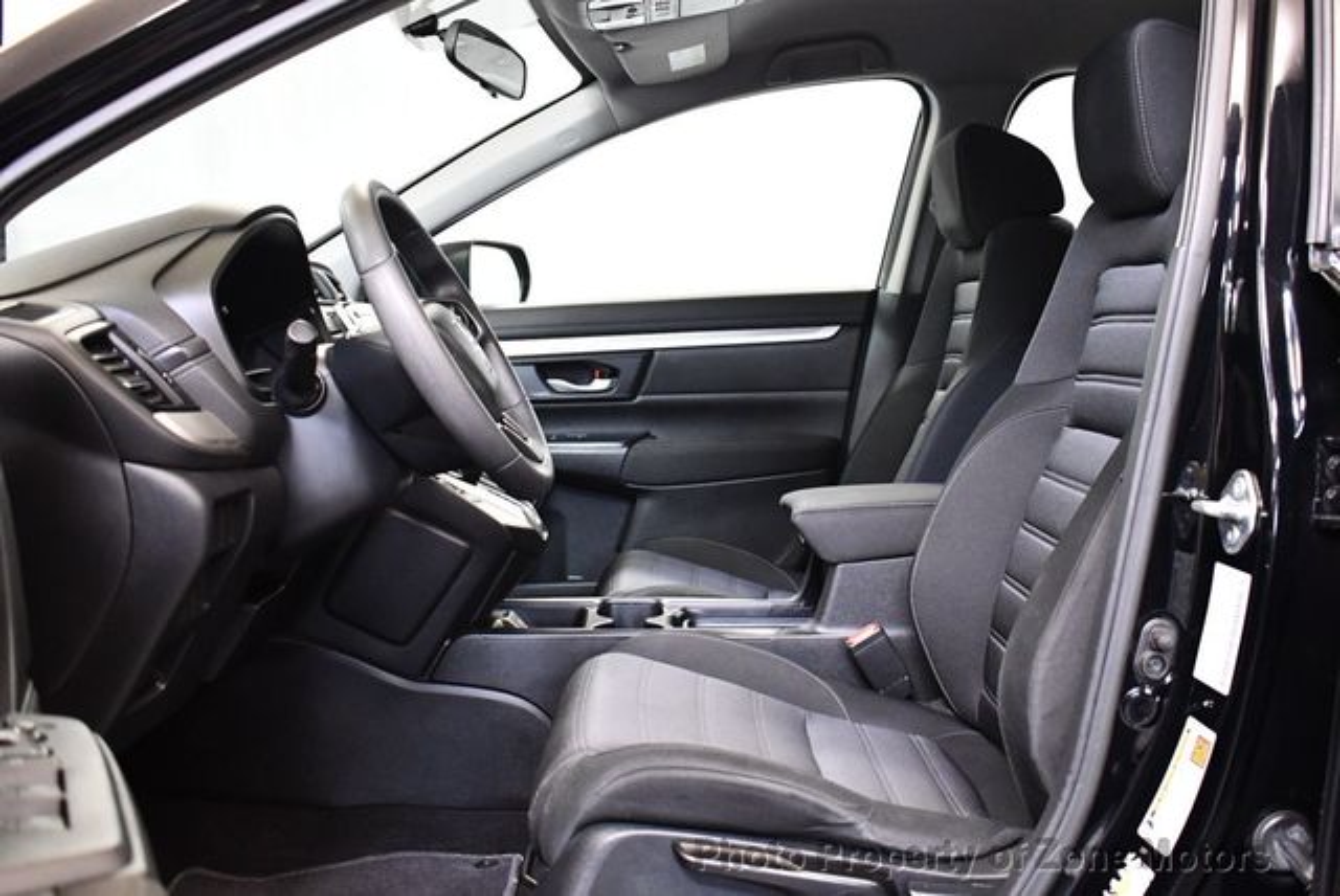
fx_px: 1341
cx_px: 670
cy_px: 448
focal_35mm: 36
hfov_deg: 53.1
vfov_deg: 36.9
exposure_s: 1/100
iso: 3200
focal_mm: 18
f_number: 3.5
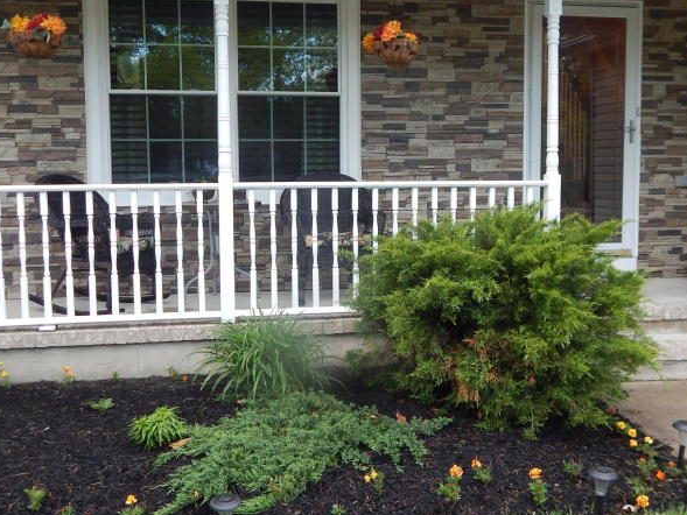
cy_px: 232
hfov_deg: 46.7
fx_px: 794
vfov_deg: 35.9
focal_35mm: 40
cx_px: 378
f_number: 3
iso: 125
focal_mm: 4
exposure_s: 1/125
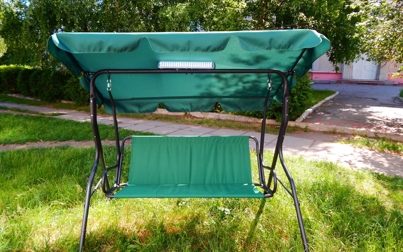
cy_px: 108
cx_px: 196
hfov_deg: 74.8
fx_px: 264
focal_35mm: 24
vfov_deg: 50.9
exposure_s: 1/320
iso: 125
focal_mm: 4
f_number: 3
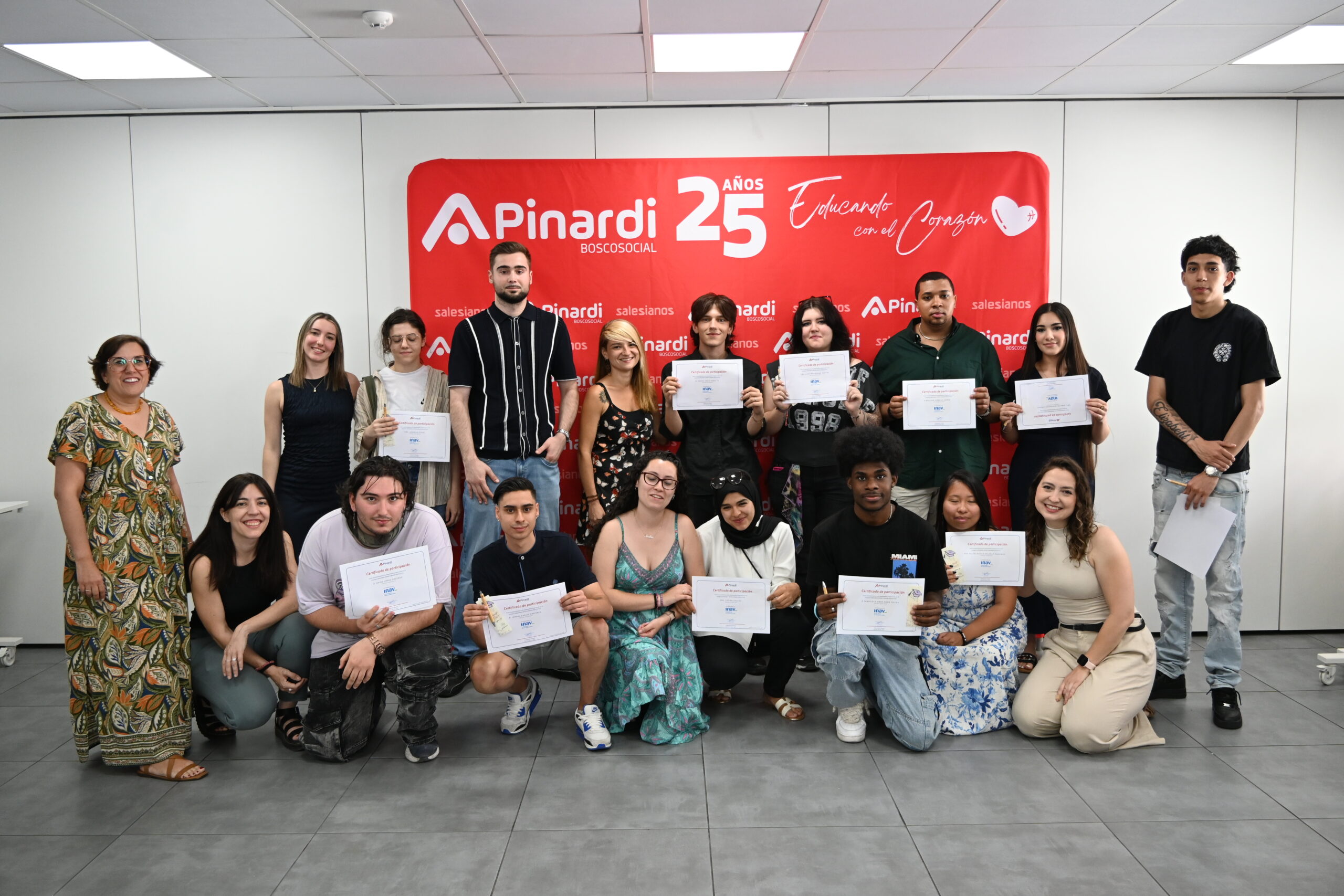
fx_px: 1092
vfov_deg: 44.6
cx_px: 672
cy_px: 448
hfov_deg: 63.2
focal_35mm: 29
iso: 800
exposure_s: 1/125
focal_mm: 19.5
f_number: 3.5
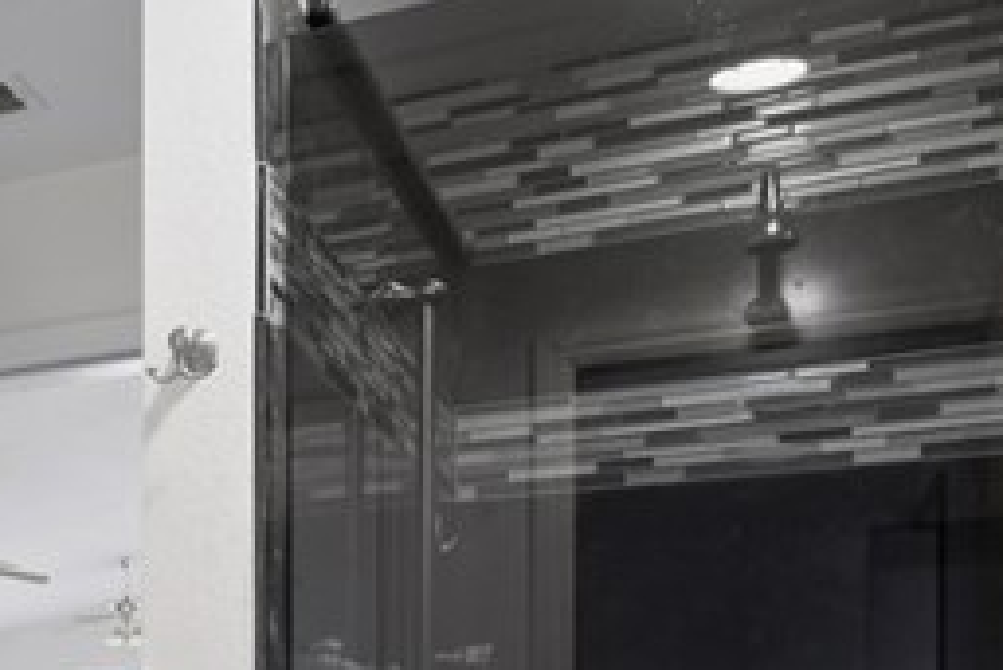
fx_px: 1673
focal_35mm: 60
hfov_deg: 24.4
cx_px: -568
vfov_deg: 21.2
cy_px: 790
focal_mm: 15
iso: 64
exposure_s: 10
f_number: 11
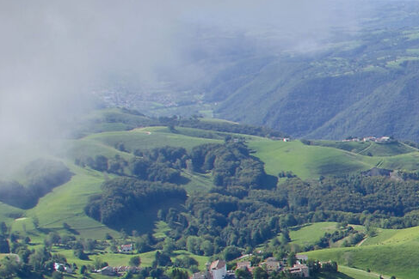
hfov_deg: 14.2
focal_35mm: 118
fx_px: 1374
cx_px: 866
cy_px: 247
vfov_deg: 11.6
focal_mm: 16
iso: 100
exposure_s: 1/50
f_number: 11
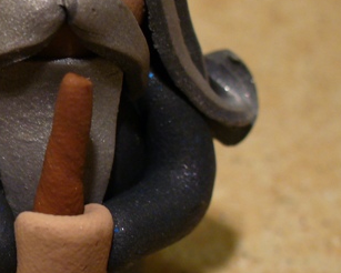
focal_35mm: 94
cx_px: 26
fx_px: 949
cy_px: 121
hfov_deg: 19.9
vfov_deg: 16.4
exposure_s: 1/50
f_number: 2.8
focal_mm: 6.1
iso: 100
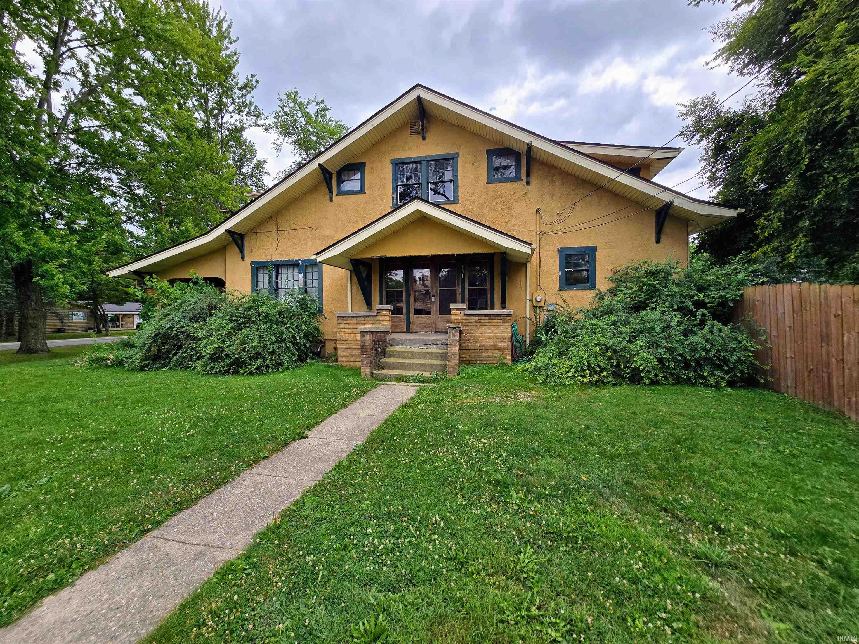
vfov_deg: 89.9
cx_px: 430
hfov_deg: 106.2
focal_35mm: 13
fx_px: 323
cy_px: 322
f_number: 2.2
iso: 50
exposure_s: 1/1597
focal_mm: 2.2
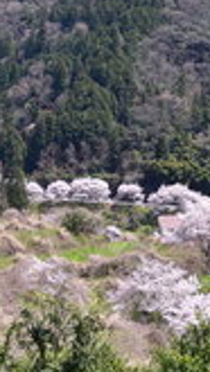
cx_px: 224
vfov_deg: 25.1
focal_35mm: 84
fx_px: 830
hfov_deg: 14.1
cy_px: 107
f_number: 4
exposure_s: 1/2000
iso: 320
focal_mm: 22
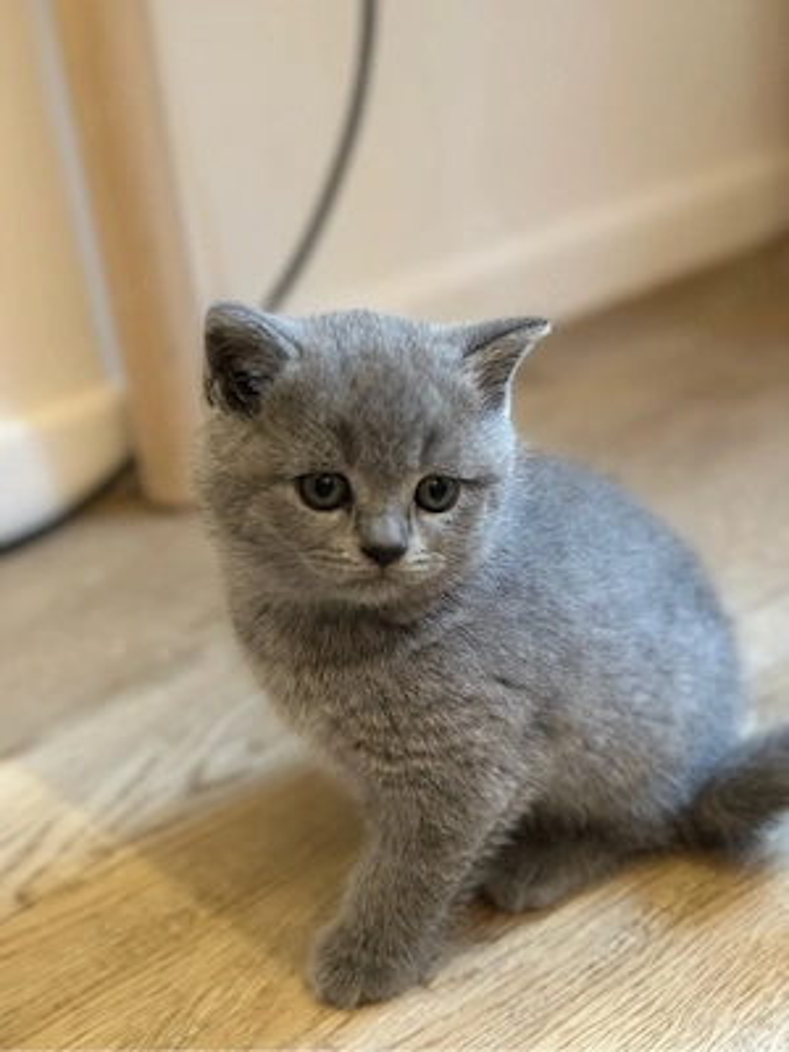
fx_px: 1459
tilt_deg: -25.5
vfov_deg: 39.7
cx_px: 394
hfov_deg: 30.3
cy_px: 526
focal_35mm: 48
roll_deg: +6.7
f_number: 1.78
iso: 400
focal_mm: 6.86
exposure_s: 1/46
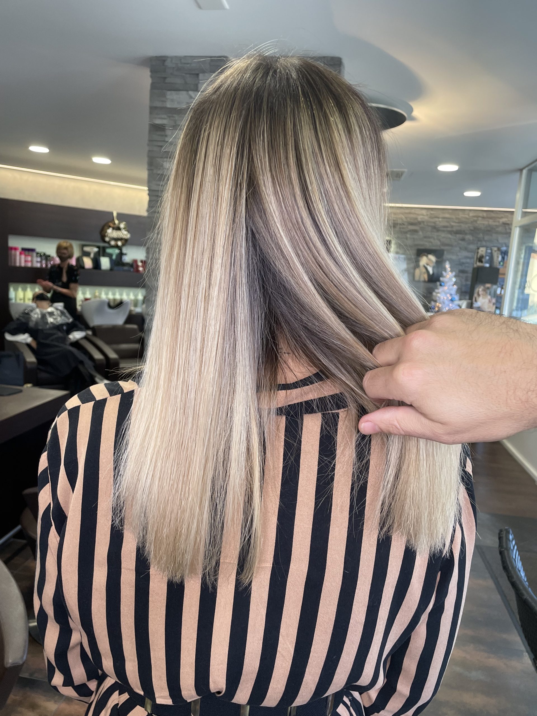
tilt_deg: -10.1
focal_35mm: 26
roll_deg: -4.3
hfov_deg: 53.1
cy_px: 358
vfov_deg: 67.3
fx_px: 538
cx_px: 268
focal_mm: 4.2
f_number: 1.6
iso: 100
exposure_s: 1/100
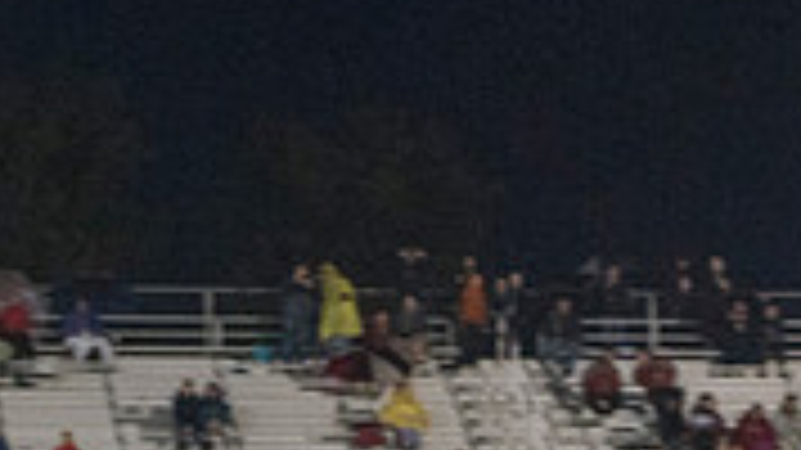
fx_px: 5075
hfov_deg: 9.0
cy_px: 767
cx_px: 81
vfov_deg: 5.0
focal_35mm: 239
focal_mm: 70
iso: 5000
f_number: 5.6
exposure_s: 1/200
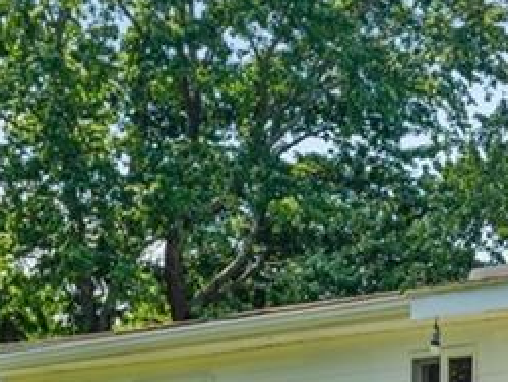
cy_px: 491
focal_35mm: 114
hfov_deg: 15.9
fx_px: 1675
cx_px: 742
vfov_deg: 12.6
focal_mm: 29
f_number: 8
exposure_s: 1/250
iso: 200
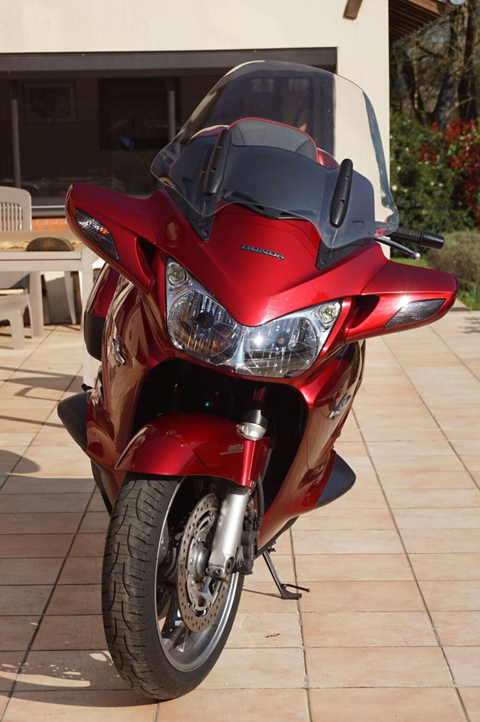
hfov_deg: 13.0
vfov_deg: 19.5
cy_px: 361
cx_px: 240
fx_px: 2104
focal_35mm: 105
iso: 100
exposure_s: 1/250
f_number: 8
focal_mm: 70
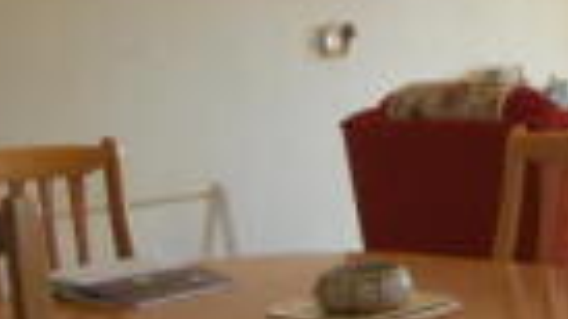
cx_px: 630
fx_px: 1129
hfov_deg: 26.0
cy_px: 46
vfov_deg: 15.9
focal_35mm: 75
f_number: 4
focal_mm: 10
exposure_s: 1/40
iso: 400
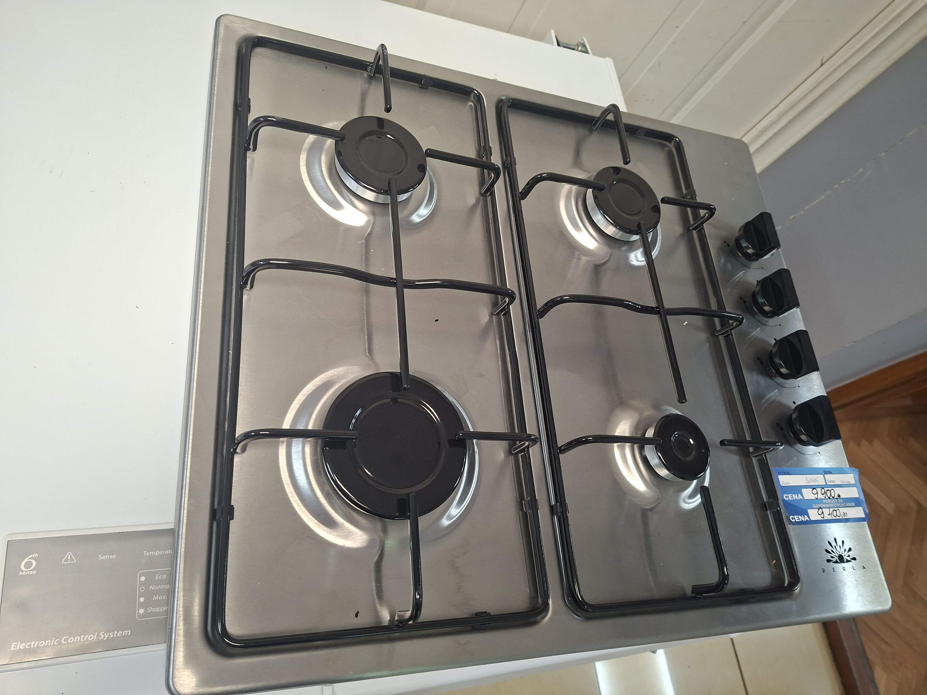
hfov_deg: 73.9
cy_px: 348
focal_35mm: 23
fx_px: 616
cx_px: 464
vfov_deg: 58.9
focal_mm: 5.54
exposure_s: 1/50
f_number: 1.8
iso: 200
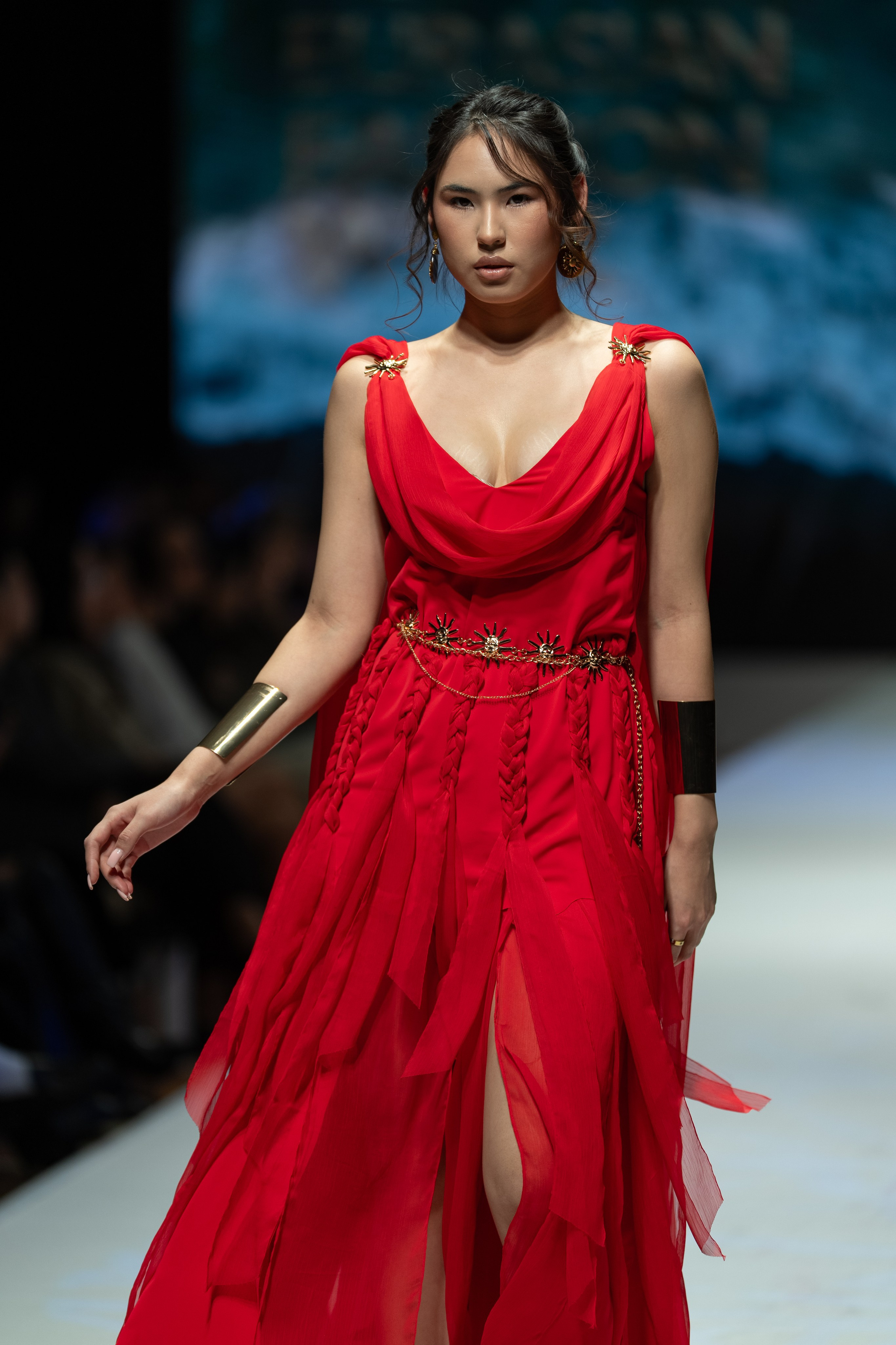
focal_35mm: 200
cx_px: 448
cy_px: 672
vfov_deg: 10.3
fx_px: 7466
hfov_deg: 6.9
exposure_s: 1/400
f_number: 2.8
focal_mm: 200
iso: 200
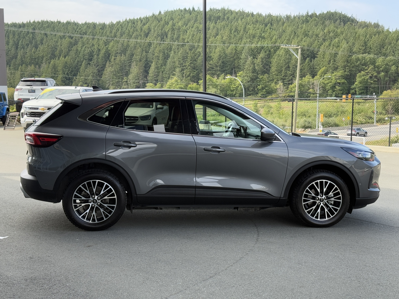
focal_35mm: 48
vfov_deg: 30.3
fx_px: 553
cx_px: 200
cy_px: 150
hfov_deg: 39.7
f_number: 1.78
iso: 64
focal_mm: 6.76
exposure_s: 1/794
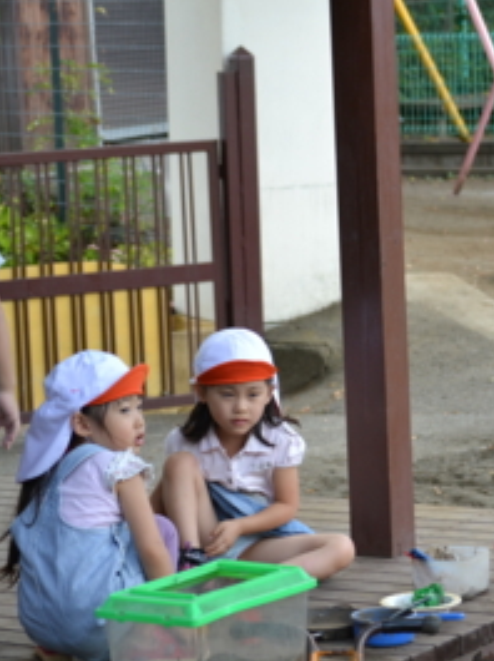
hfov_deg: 10.3
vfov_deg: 13.7
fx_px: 2747
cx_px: 359
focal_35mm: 144
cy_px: 330
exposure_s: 1/125
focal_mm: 66
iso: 320
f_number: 5.6
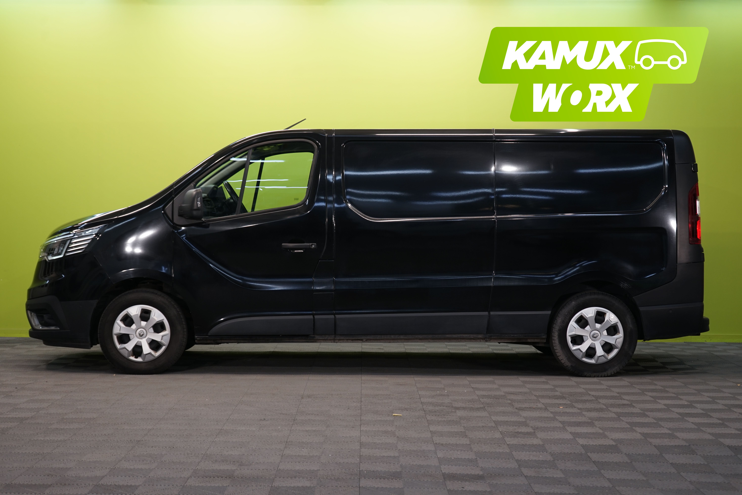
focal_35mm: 63
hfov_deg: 31.9
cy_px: 248
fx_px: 1298
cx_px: 371
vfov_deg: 21.6
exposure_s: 1/25
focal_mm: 63
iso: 250
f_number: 5.6
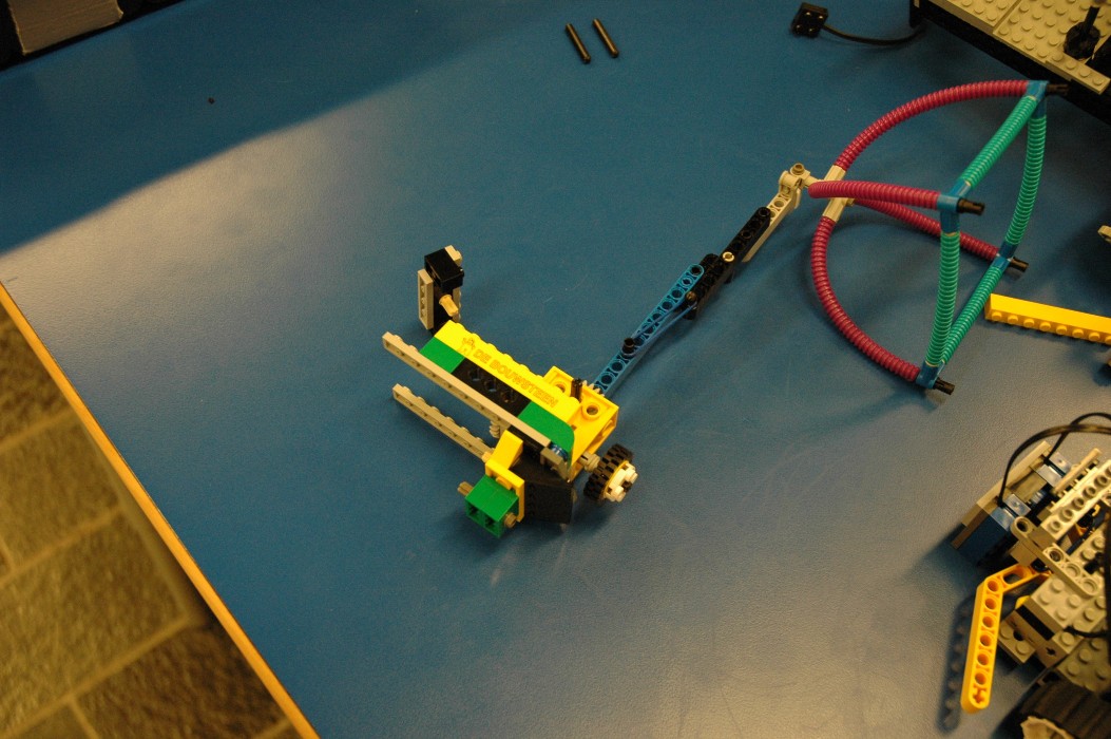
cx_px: 556
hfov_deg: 53.2
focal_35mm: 36
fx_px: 1110
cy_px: 370
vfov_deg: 36.8
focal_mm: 24
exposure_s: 1/30
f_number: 3.8
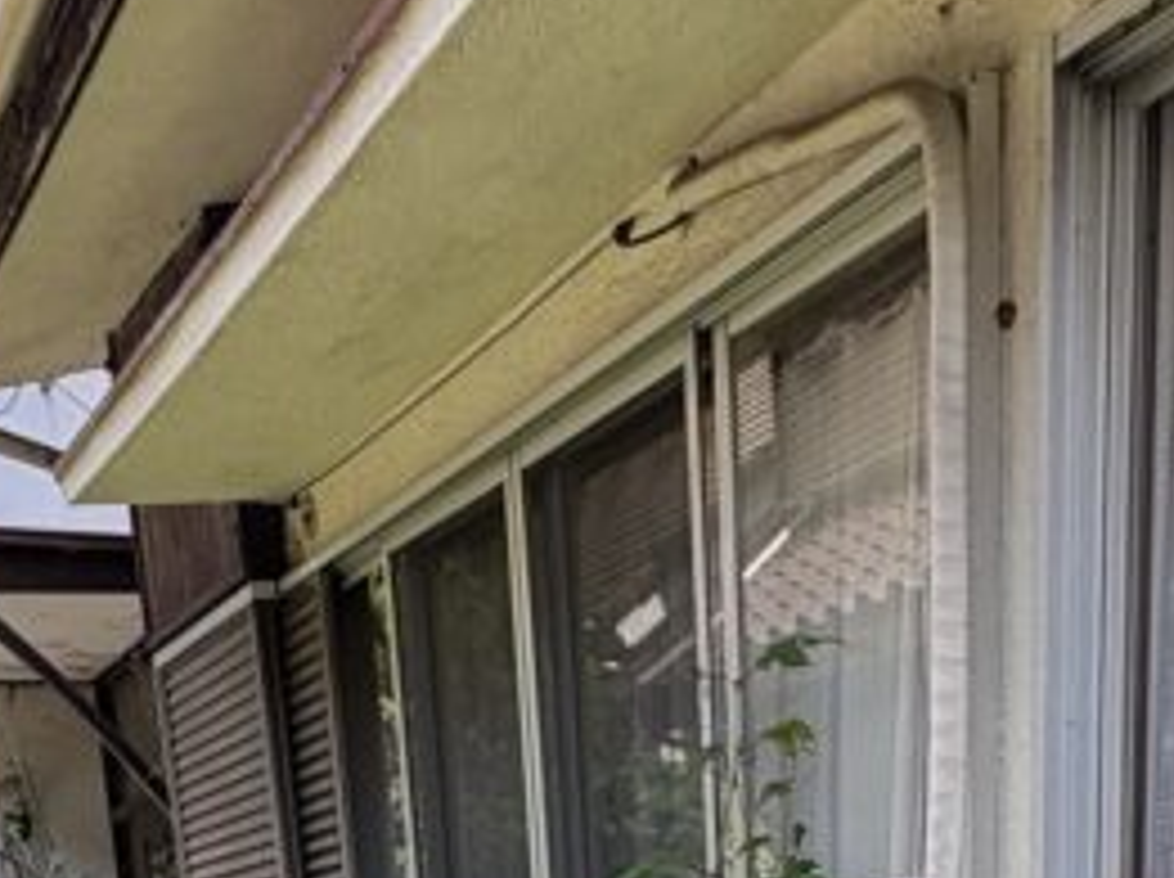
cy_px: 1585
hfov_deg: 35.0
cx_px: 580
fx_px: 1863
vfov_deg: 19.6
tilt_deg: -16.3
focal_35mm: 55
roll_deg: +4.3
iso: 40
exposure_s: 1/303
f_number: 2.2
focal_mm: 2.22
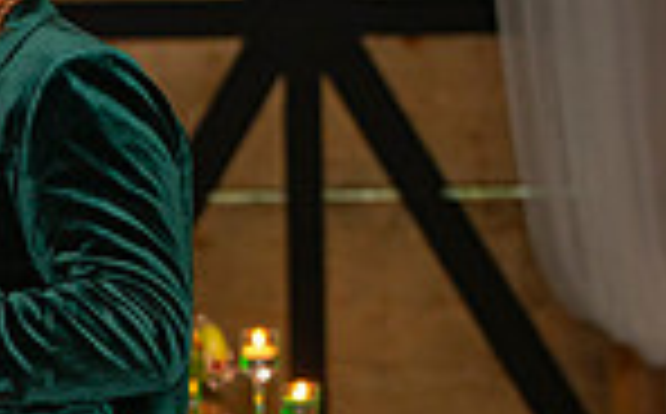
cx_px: -108
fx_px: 5364
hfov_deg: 7.1
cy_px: 540
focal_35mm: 296
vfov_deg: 4.4
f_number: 3.2
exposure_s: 1/100
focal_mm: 70
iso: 800
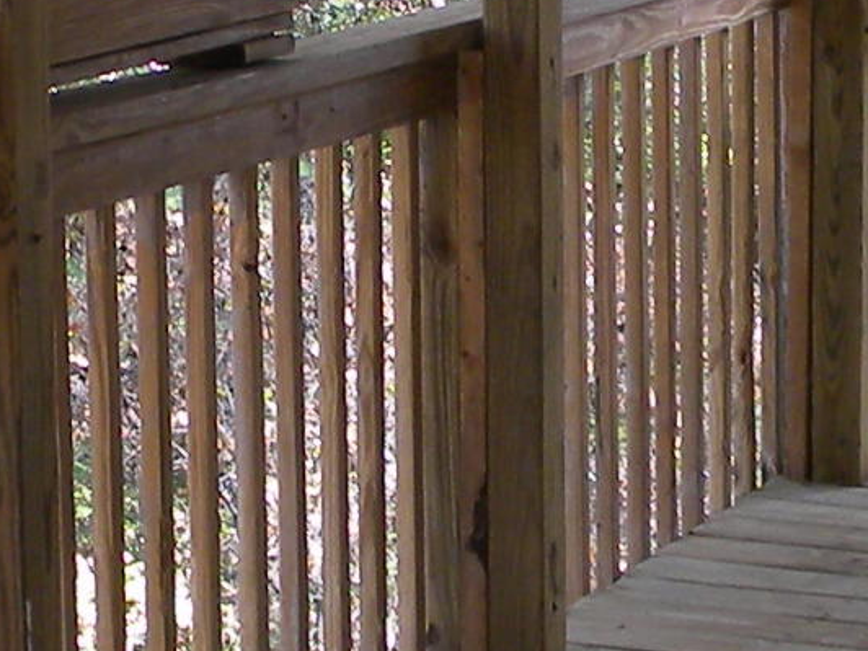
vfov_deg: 9.4
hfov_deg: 12.4
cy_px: 271
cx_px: 132
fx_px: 3962
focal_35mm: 158
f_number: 3.5
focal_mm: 5
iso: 97
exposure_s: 1/59.7
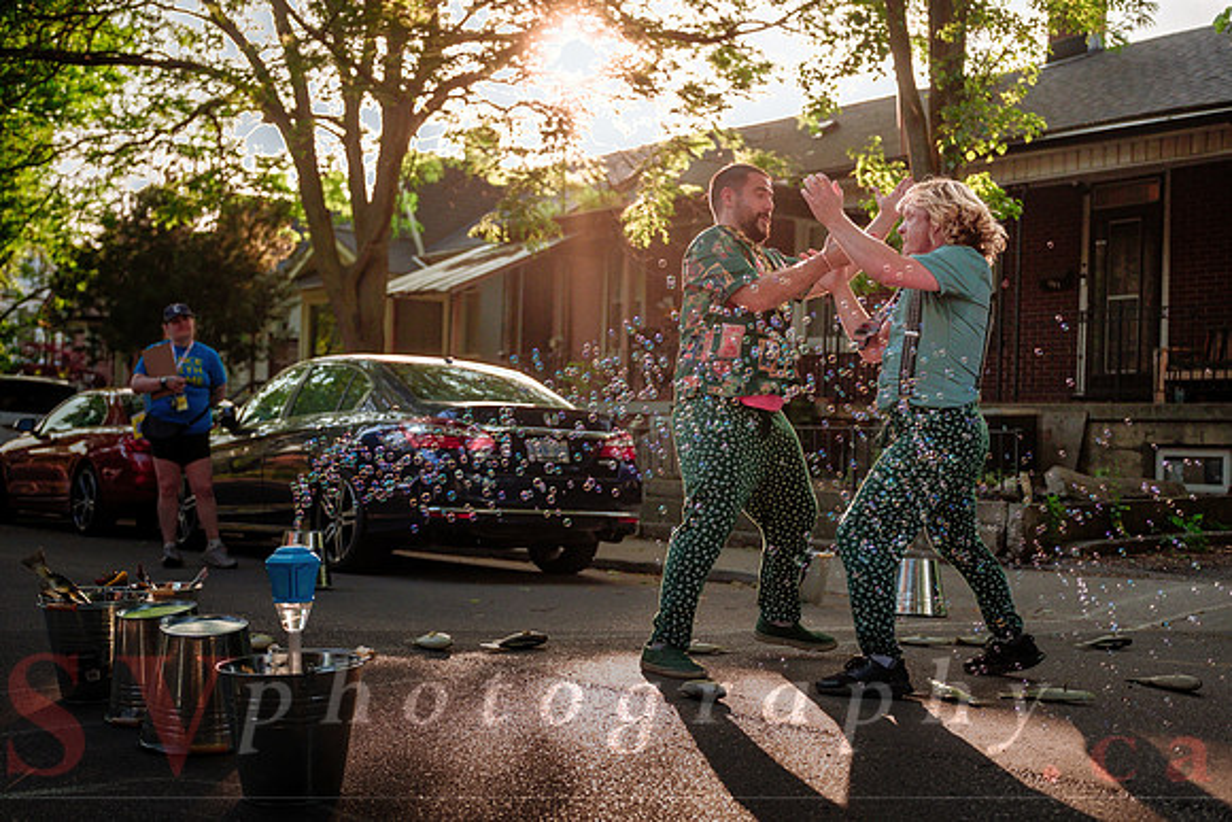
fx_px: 1481
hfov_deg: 45.2
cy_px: 434
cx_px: 616
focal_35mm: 43
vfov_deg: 31.0
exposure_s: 1/2000
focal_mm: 27
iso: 500
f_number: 1.8
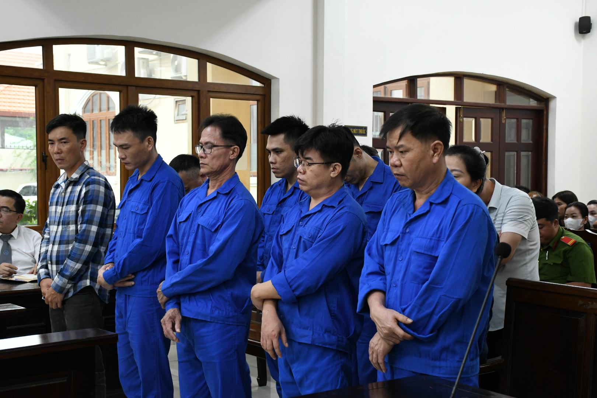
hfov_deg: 35.1
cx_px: 298
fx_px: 945
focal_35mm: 57
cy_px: 199
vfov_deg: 23.8
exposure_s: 1/50
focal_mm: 38
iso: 1600
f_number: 5.6
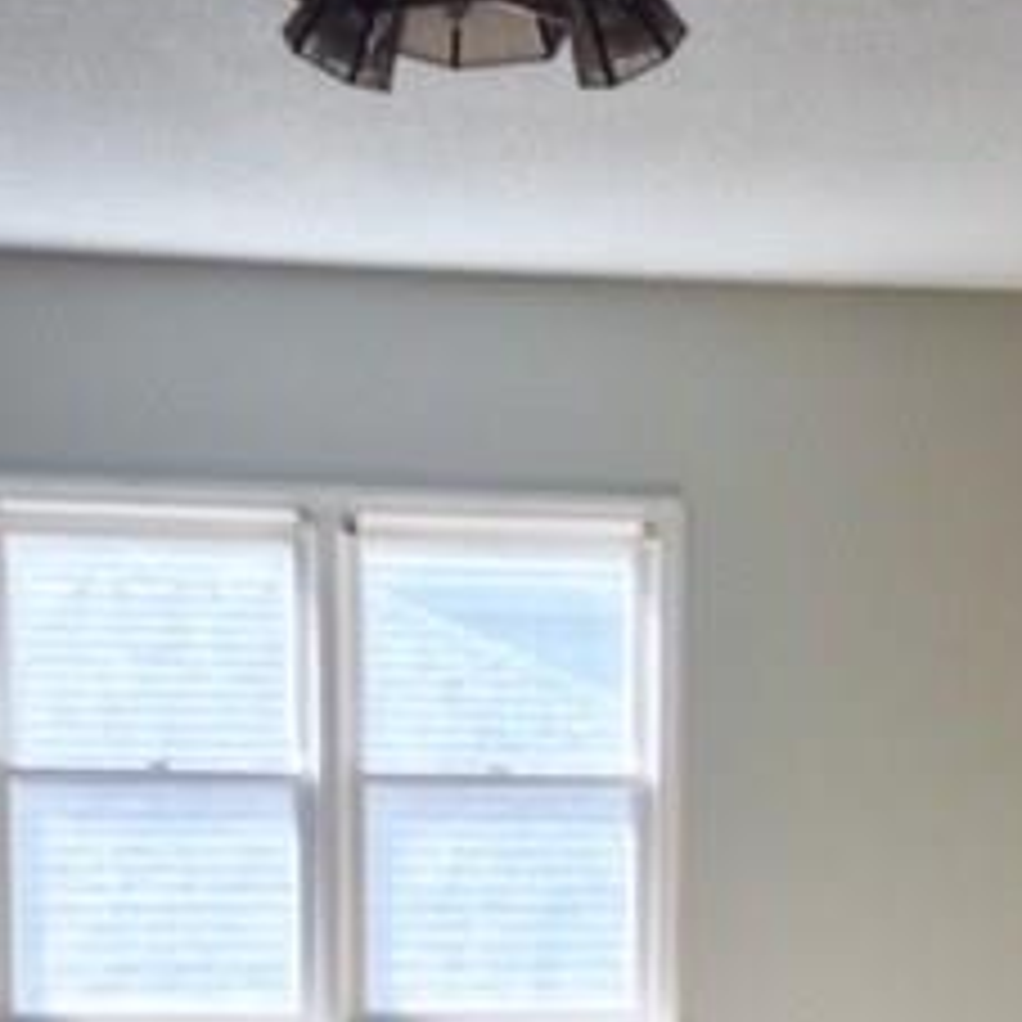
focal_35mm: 82
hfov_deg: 21.1
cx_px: 644
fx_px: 2739
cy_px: 1022
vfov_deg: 20.5
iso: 25
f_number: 2.4
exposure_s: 1/60
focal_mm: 3.3
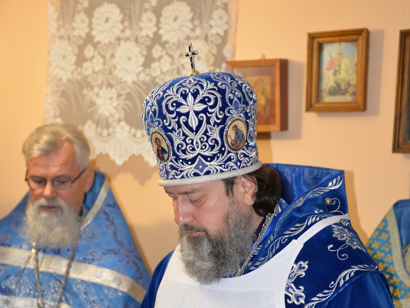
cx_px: 207
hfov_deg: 27.8
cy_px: 248
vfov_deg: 20.8
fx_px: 829
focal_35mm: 70
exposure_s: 1/60
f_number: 2.8
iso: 500
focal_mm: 48
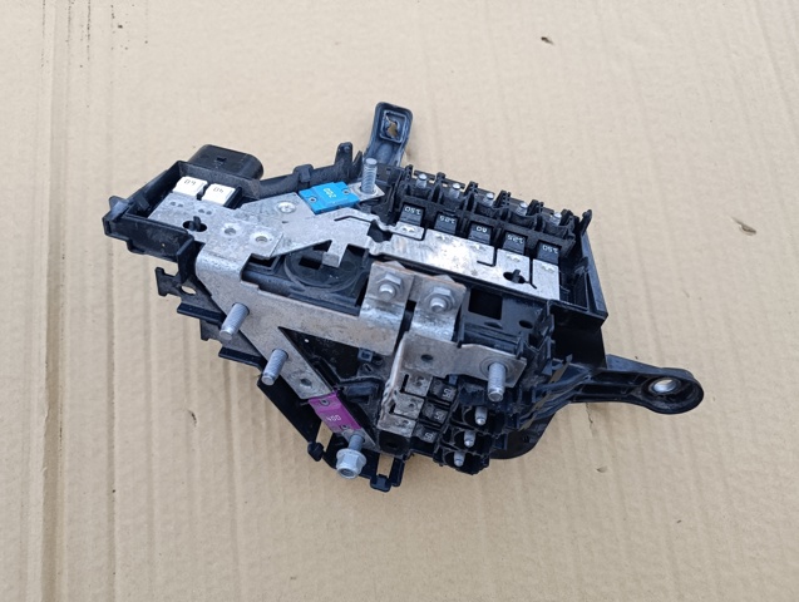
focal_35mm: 23
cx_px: 400
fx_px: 532
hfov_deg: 73.8
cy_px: 301
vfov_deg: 59.0
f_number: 1.7
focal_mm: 6.11
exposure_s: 1/100
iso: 400
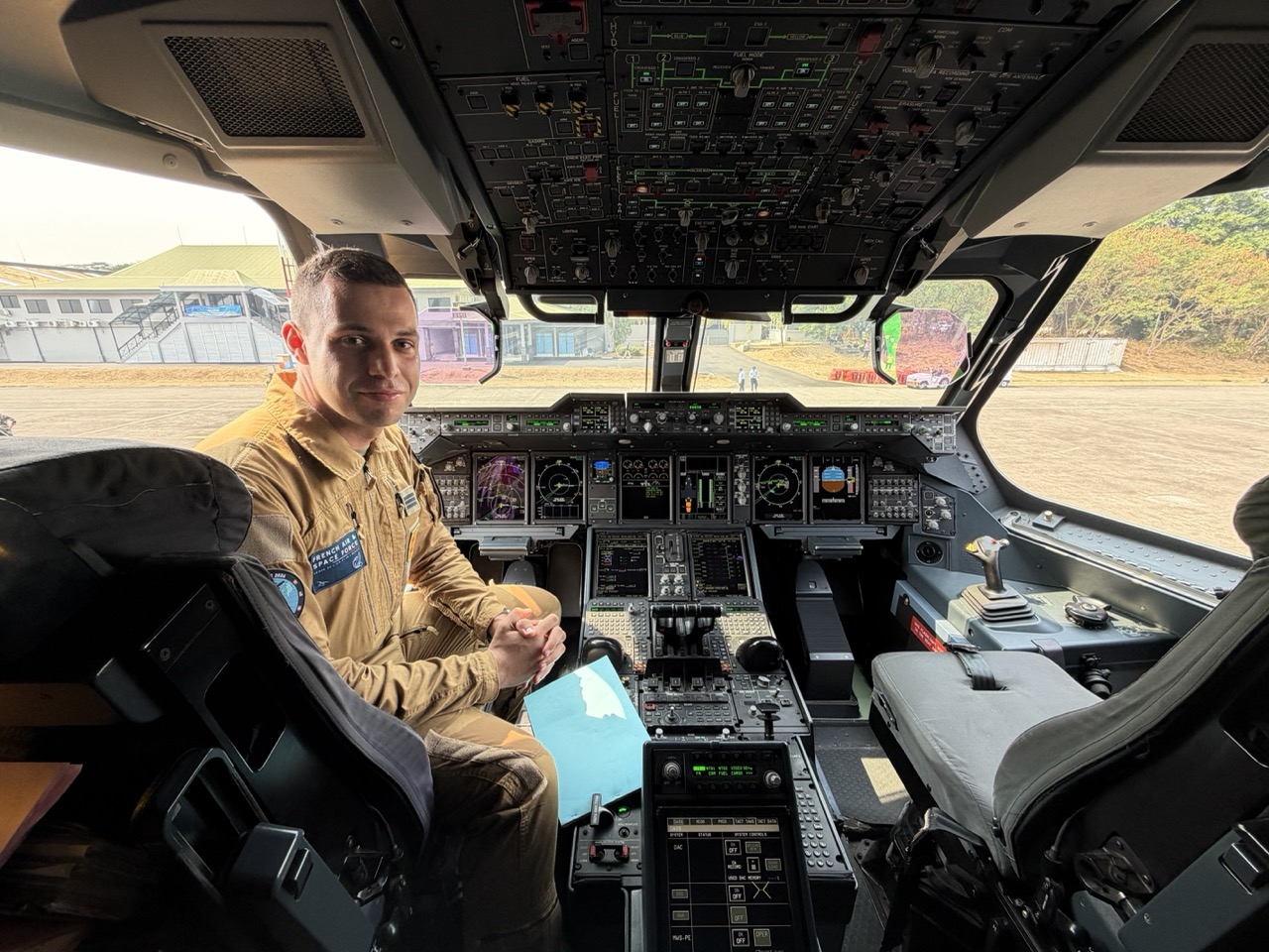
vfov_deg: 85.7
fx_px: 513
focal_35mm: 14
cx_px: 634
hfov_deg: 102.1
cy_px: 476
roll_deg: +0.8
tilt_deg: -16.8
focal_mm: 2.22
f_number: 2.2
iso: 64
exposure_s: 1/121
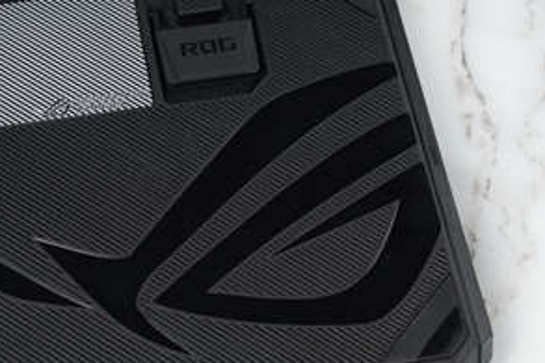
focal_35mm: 121
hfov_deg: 17.0
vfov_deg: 11.3
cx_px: 227
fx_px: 1826
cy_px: 186
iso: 200
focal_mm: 59
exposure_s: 1/160
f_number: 11
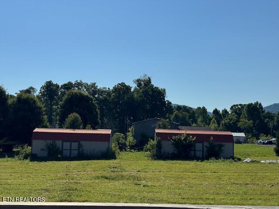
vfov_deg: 30.3
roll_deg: -1.8
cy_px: 104
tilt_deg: +4.0
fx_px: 387
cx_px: 140
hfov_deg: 39.7
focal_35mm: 48
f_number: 1.78
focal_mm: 6.76
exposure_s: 1/12500
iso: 64
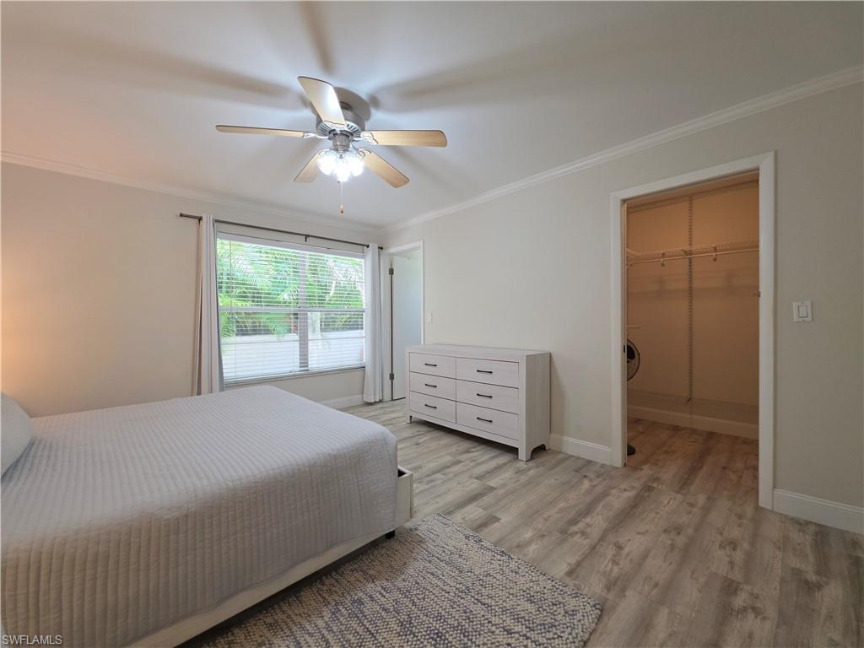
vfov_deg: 89.9
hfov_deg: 106.2
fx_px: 324
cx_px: 432
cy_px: 324
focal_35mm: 13
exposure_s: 1/120
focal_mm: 2.2
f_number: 1.9
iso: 160
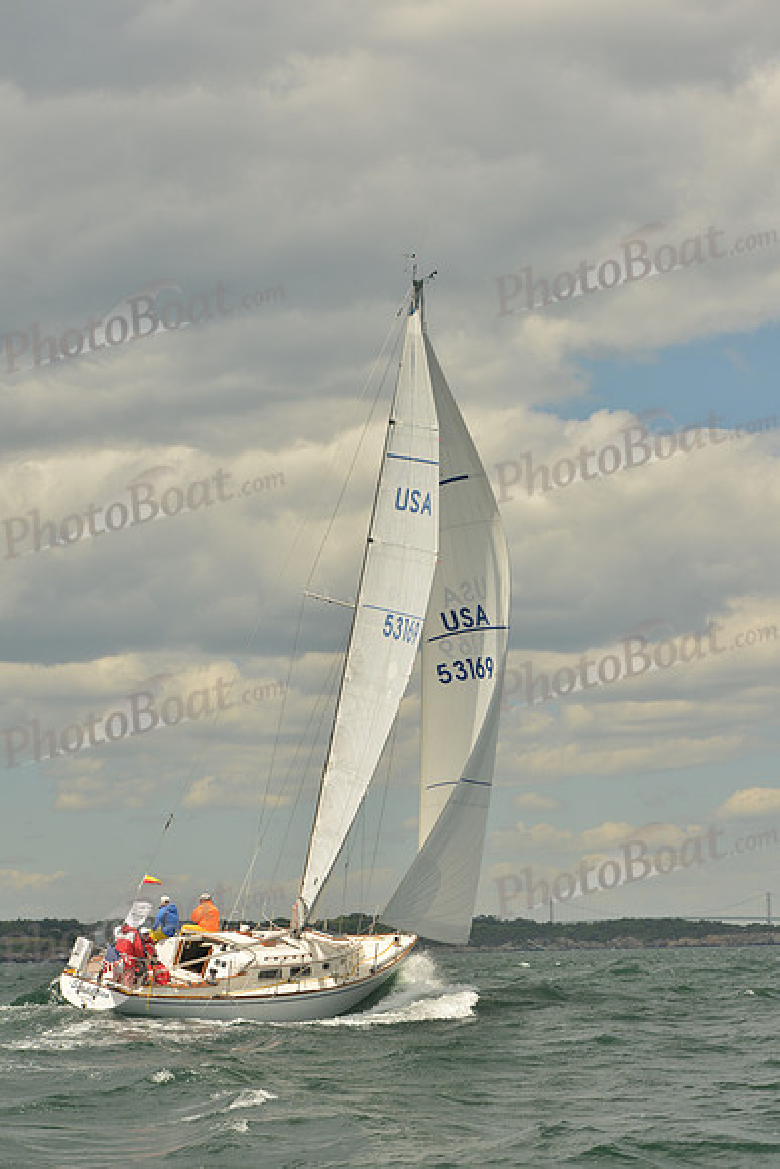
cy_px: 584
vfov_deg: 23.9
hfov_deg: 16.1
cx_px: 390
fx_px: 2761
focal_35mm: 85
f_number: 6.3
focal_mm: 85
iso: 400
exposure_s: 1/800
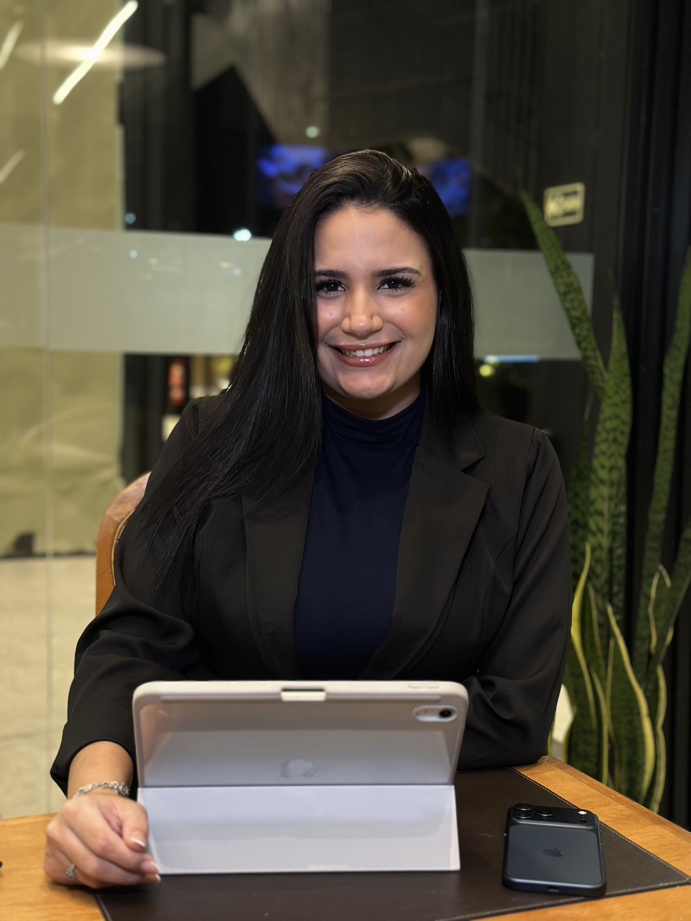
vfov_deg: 39.7
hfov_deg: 30.3
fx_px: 1278
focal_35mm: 48
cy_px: 460
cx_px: 346
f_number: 1.78
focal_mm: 6.86
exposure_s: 1/37
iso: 400
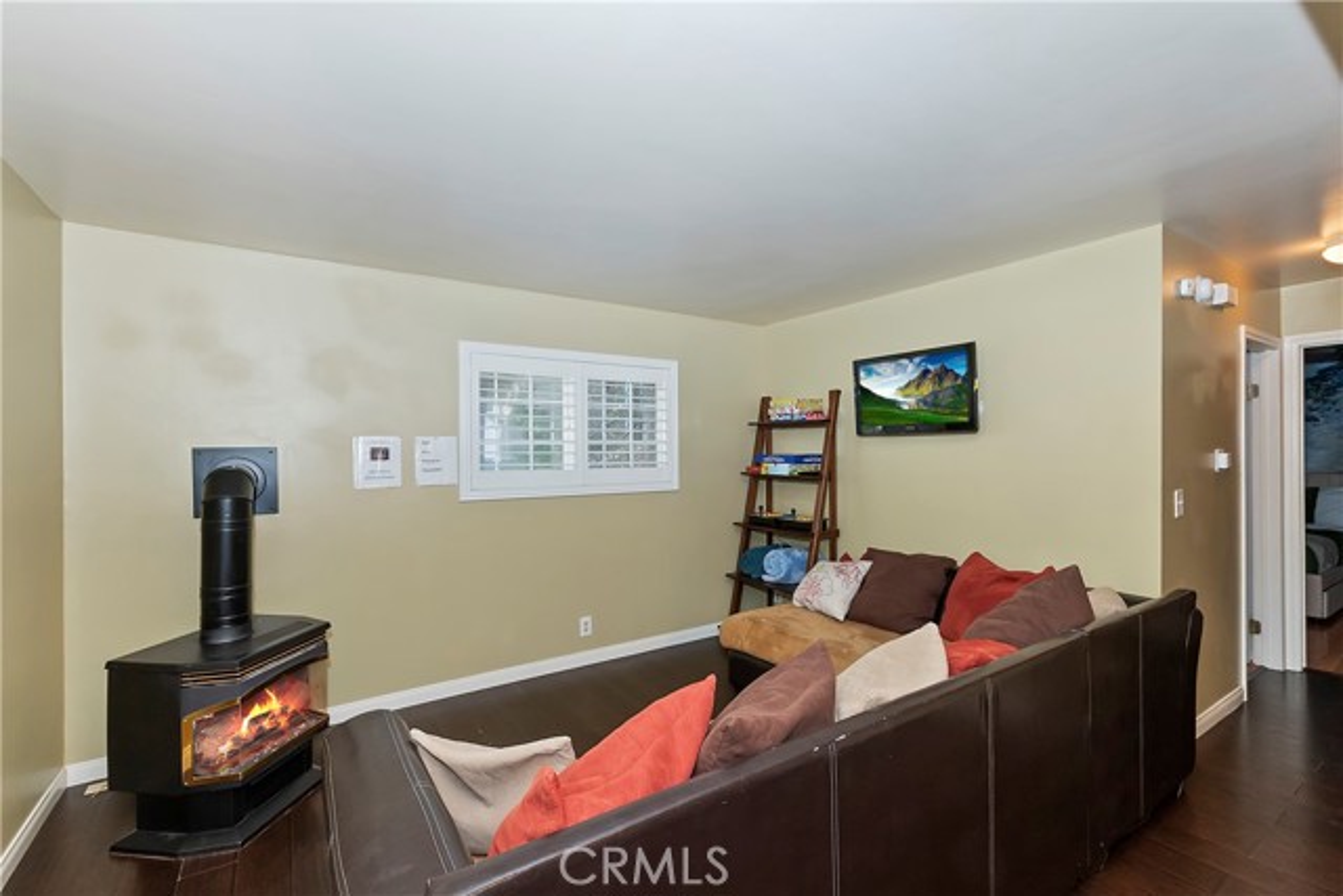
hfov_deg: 100.4
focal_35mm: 15
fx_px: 560
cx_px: 672
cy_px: 448
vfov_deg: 77.4
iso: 400
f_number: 8
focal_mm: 10
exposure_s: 1/30
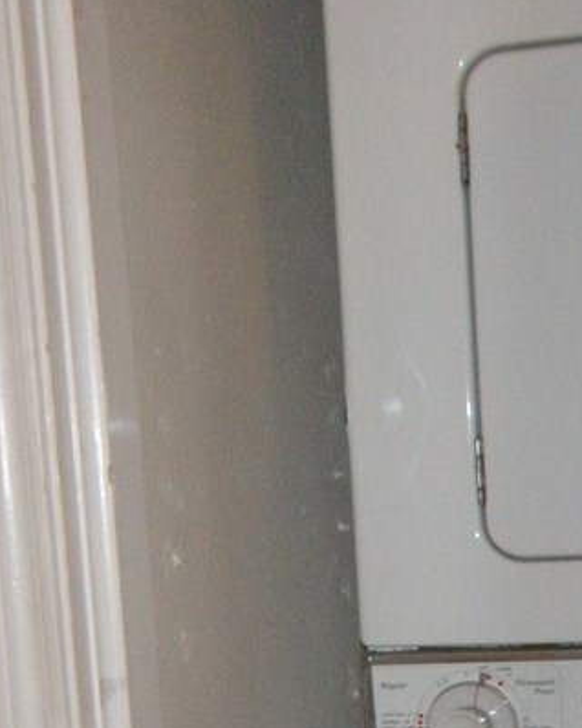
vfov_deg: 21.4
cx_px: 393
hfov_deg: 17.4
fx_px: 1896
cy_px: 607
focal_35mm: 88
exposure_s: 1/60
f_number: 3.8
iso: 400
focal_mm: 5.9
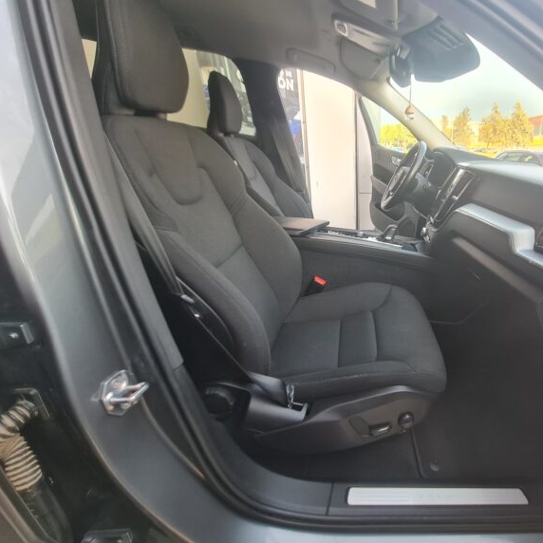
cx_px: 375
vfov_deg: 87.4
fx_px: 284
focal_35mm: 16
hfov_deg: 83.5
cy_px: 268
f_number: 2.2
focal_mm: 2.2
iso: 125
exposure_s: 1/50
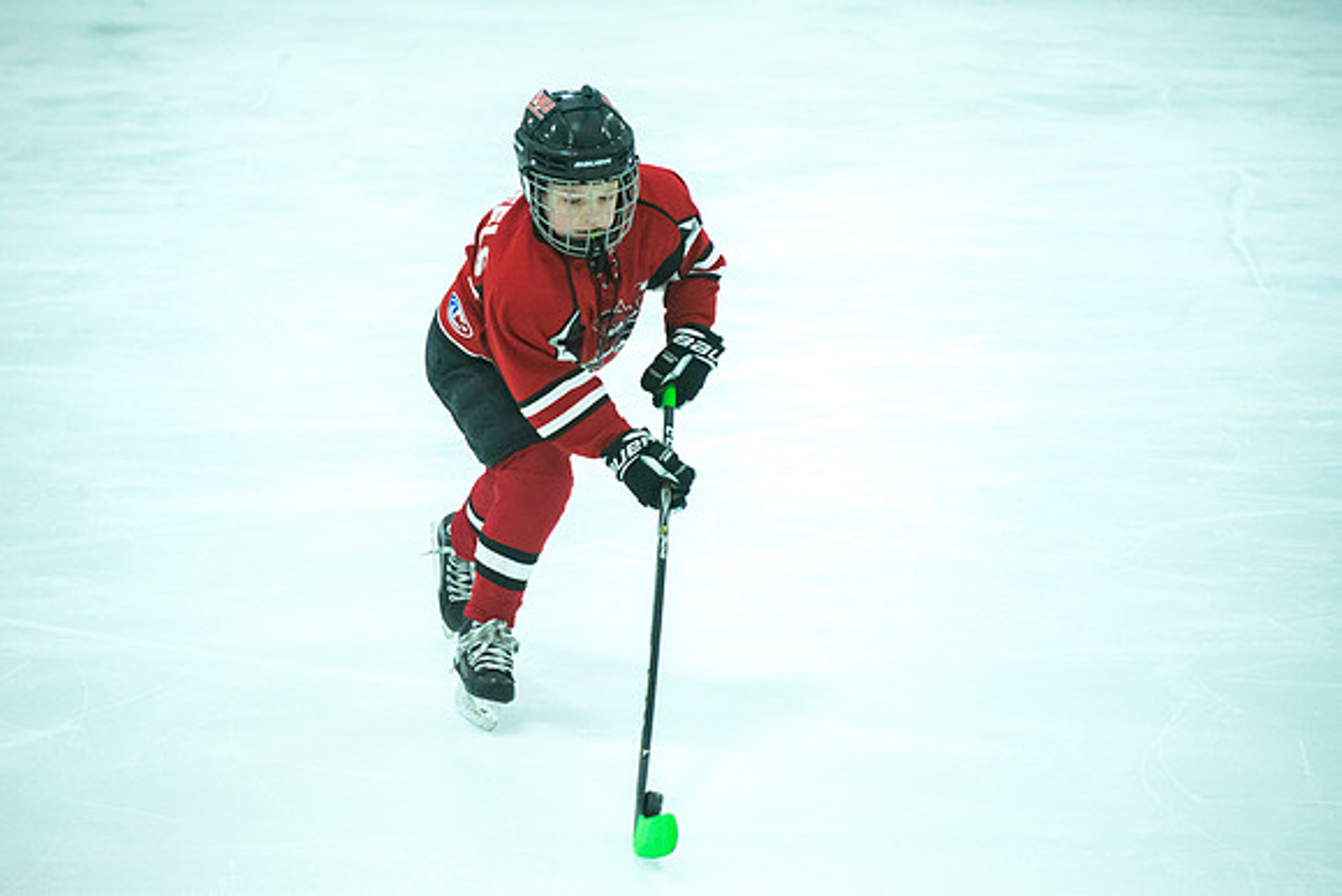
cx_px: 671
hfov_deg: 12.8
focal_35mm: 160
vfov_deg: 8.6
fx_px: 5966
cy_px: 448
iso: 6400
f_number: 5.6
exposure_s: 1/800
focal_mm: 160
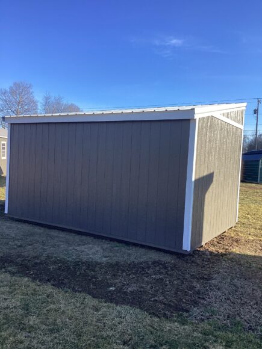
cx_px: 131
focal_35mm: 31
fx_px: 313
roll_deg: -3.3
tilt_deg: -4.0
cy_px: 174
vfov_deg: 58.4
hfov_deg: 45.4
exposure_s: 1/491
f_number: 2.4
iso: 25
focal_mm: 3.3
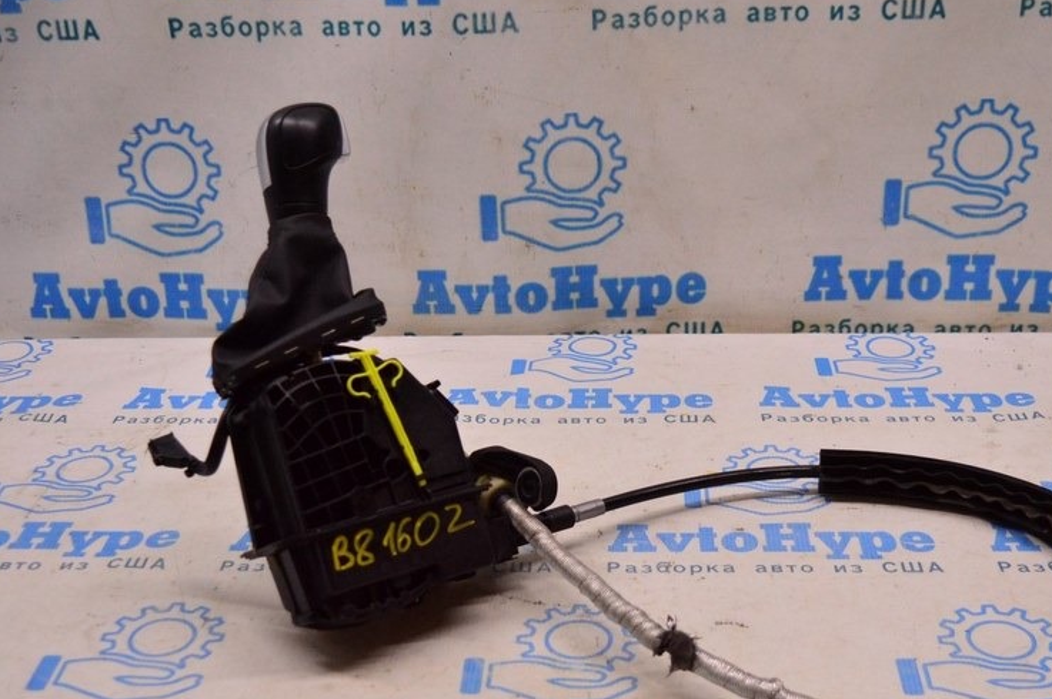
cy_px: 433
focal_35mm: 50
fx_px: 1460
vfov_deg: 26.9
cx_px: 570
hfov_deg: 39.6
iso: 1600
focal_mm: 24
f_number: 4
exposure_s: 1/400
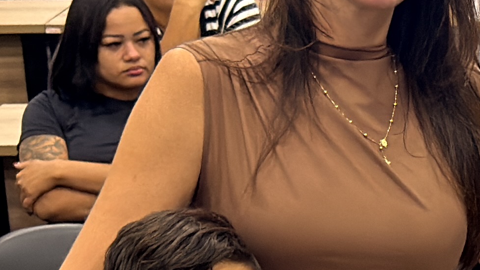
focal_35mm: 223
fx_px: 2839
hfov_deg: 9.0
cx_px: 1018
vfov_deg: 5.4
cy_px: 472
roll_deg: +0.4
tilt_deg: -16.0
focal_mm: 6.76
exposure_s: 1/40
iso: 320
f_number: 1.78
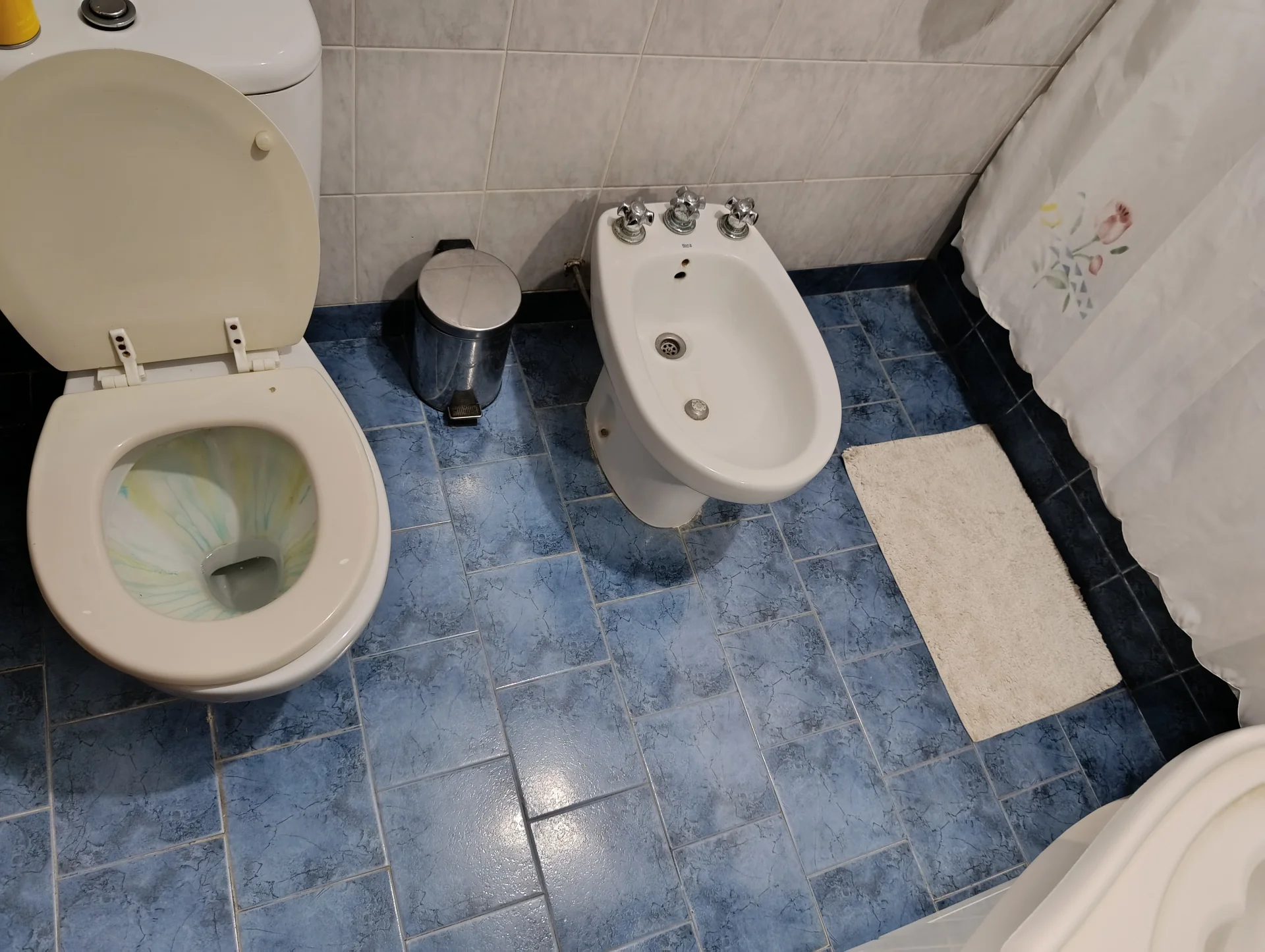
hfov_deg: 73.8
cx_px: 632
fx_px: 842
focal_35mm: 23
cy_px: 476
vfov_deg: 59.0
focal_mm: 6.11
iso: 1115
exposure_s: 1/25
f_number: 1.65
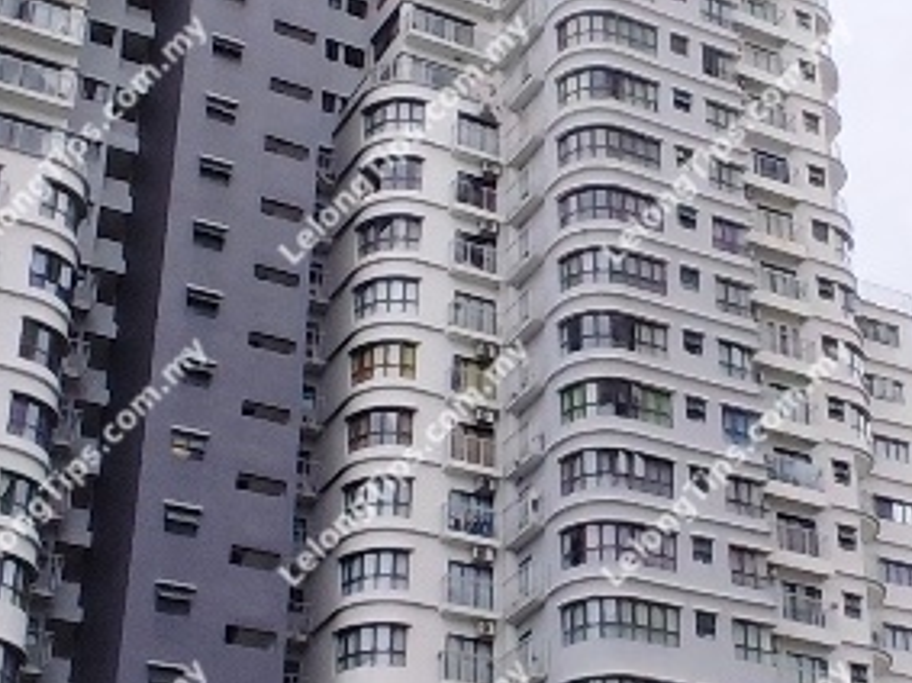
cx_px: 682
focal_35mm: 72
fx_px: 1896
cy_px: 227
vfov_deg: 20.4
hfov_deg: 26.7
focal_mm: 1.65
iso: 50
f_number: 2.2
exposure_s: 1/1576
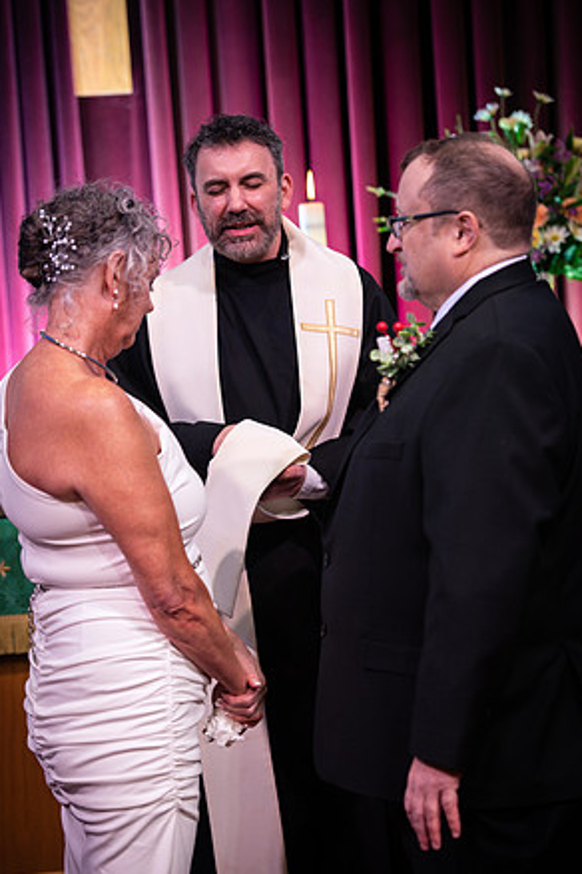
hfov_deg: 11.9
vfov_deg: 17.8
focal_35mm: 115
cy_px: 447
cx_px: 289
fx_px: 2789
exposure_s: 1/200
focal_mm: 112
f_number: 2.8
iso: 800
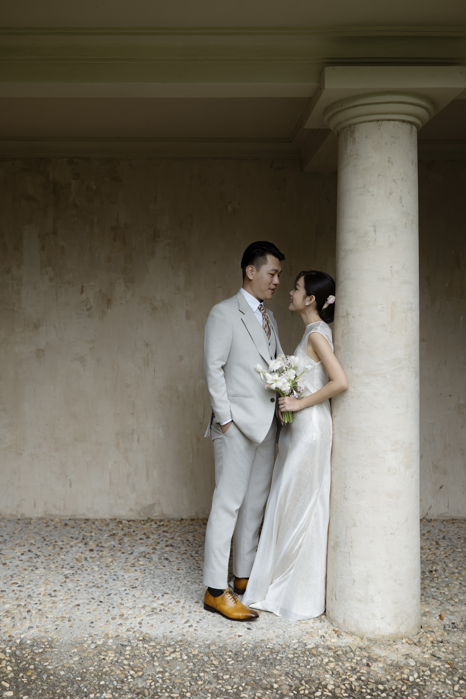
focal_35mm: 36
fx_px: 699
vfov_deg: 53.1
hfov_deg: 36.9
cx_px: 233
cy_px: 347
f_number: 2.5
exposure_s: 1/500
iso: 160
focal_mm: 35
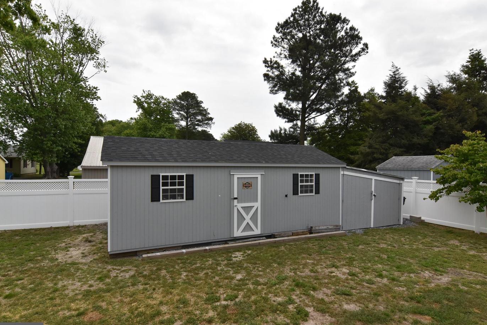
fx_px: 257
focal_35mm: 19
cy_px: 169
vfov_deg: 64.5
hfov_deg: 86.9
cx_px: 244
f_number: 14
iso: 800
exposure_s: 1/800
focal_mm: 12
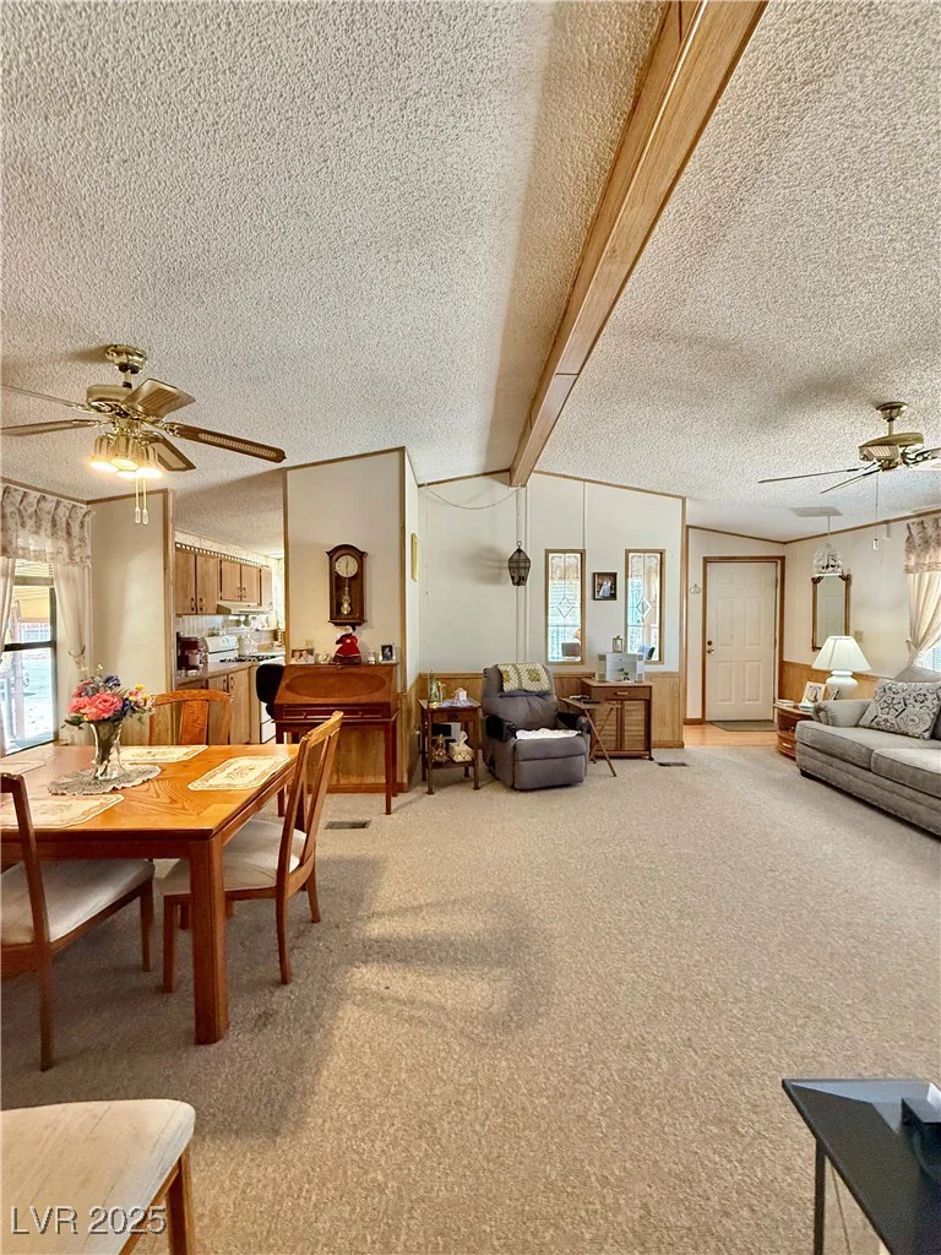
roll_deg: -0.3
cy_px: 628
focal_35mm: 14
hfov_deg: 85.7
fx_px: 507
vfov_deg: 102.1
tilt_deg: -1.8
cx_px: 470
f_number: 2.2
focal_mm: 2.22
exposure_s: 1/120
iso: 500
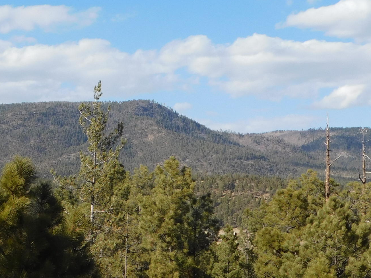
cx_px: 93
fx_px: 986
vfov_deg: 16.1
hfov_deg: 21.1
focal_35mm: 92
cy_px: 132
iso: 125
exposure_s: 1/1000
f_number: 3.6
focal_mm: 7.1
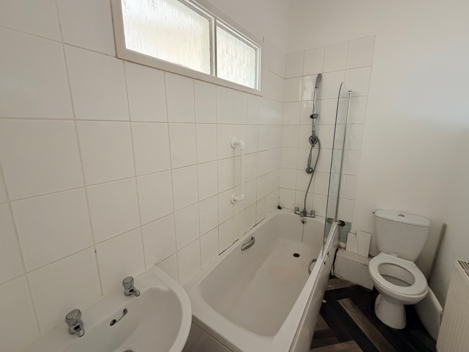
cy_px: 170
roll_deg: +0.3
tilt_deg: -12.1
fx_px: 203
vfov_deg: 81.7
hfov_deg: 98.2
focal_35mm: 15
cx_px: 235
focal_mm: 2.22
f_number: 2.2
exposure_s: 1/60
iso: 800
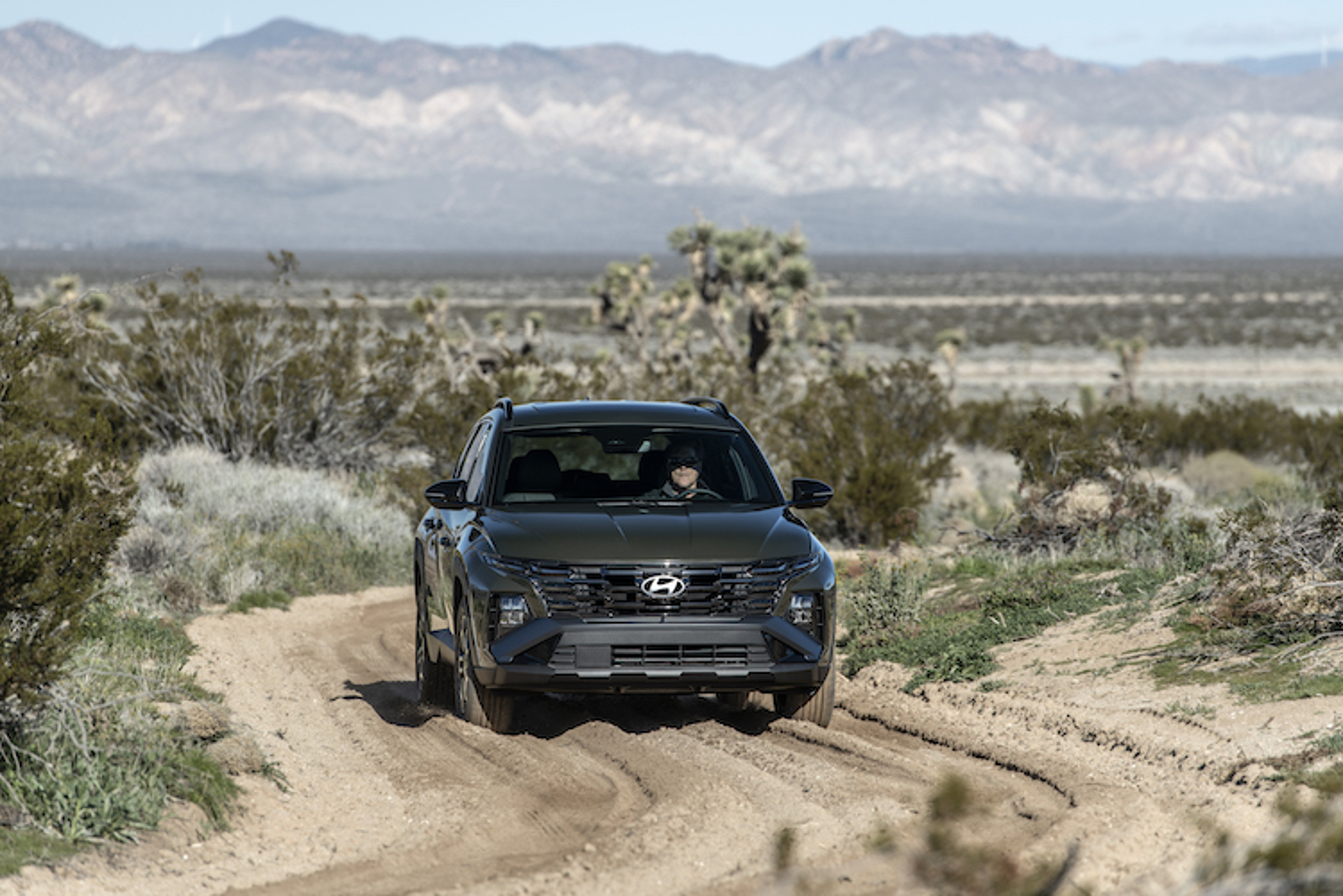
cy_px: 448
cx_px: 672
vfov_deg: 6.9
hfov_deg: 10.3
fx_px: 7461
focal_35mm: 200
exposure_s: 1/320
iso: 64
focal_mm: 200
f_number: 5
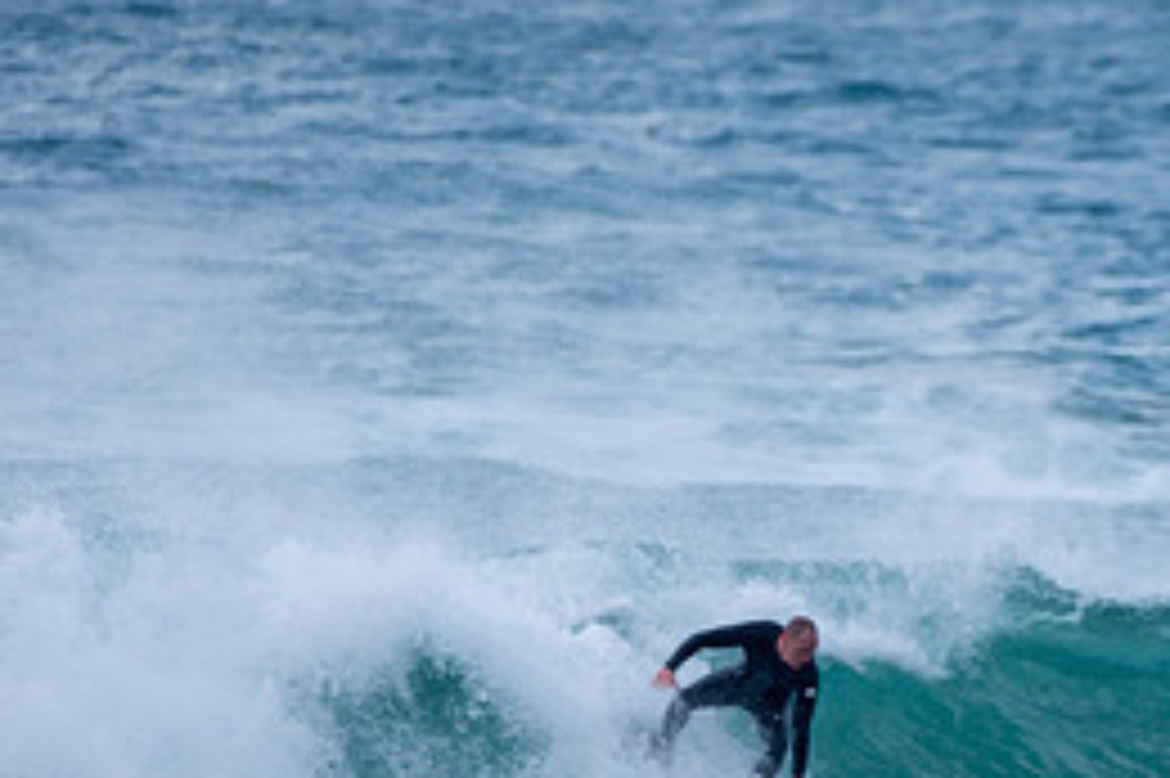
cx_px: 927
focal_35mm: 1674
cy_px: 812
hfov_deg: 1.2
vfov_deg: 0.8
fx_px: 54369
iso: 250
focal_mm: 500
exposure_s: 1/1000
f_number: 5.6
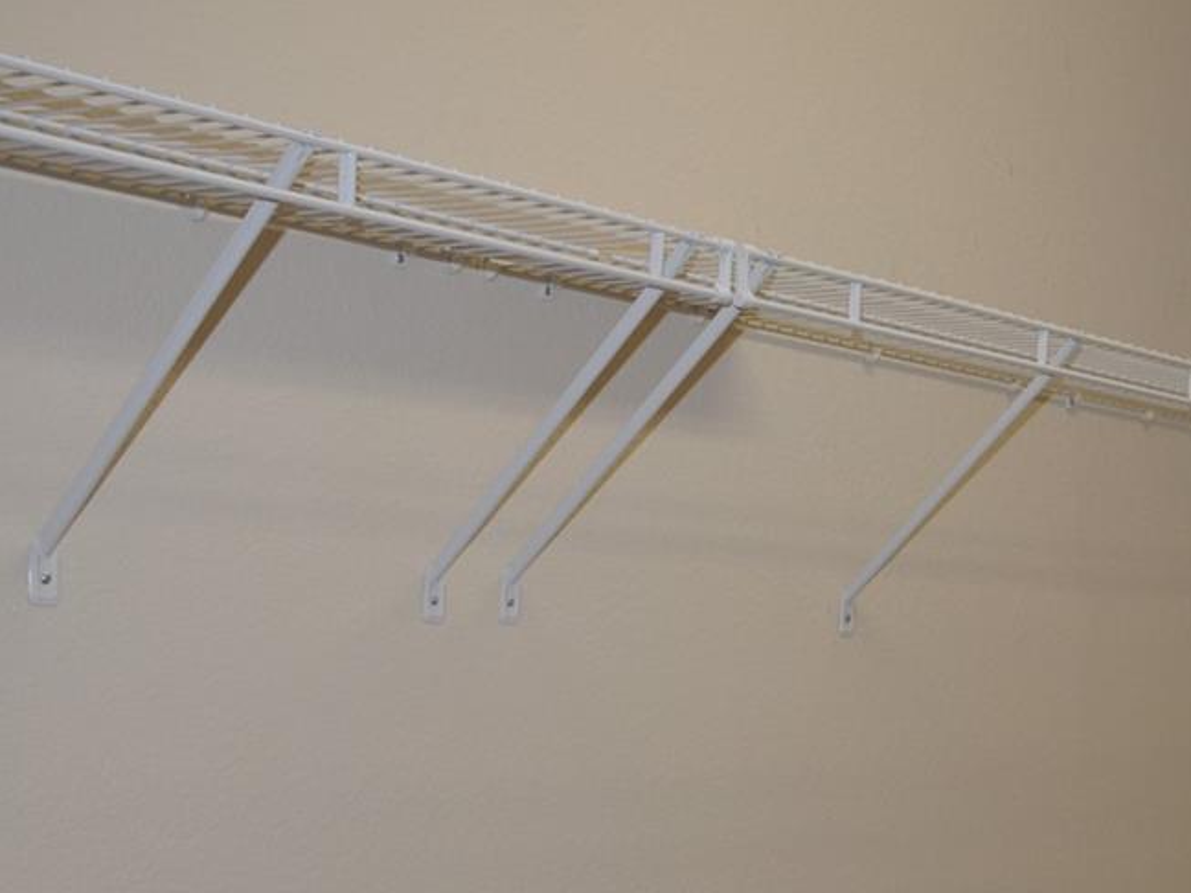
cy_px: 854
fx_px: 2202
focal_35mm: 64
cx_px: 1351
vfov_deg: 22.2
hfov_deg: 27.4
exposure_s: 1/25
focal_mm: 18
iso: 200
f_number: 7.1
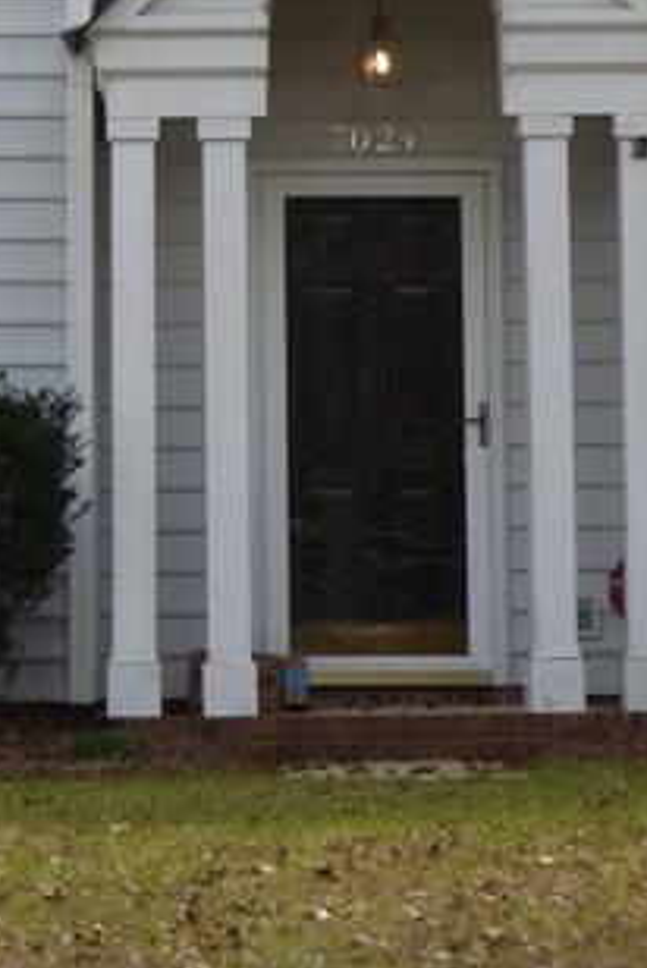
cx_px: 176
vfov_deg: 10.6
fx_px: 5110
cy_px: -211
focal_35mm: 190
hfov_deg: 7.2
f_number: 3.9
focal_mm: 9.51
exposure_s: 1/400
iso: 100
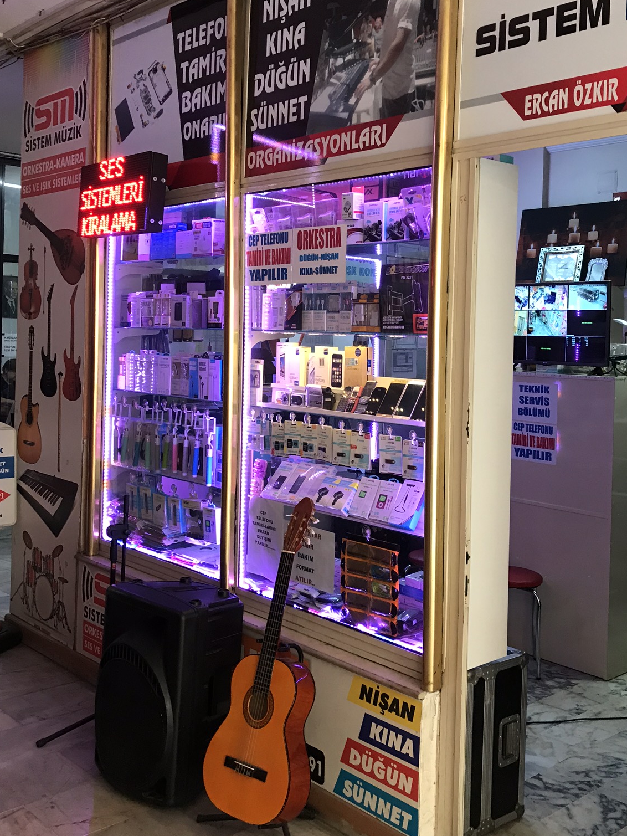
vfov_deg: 48.8
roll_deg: -1.3
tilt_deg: -0.2
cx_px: 330
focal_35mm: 38
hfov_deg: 37.7
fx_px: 918
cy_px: 356
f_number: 1.8
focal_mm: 3.99
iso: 50
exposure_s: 1/17
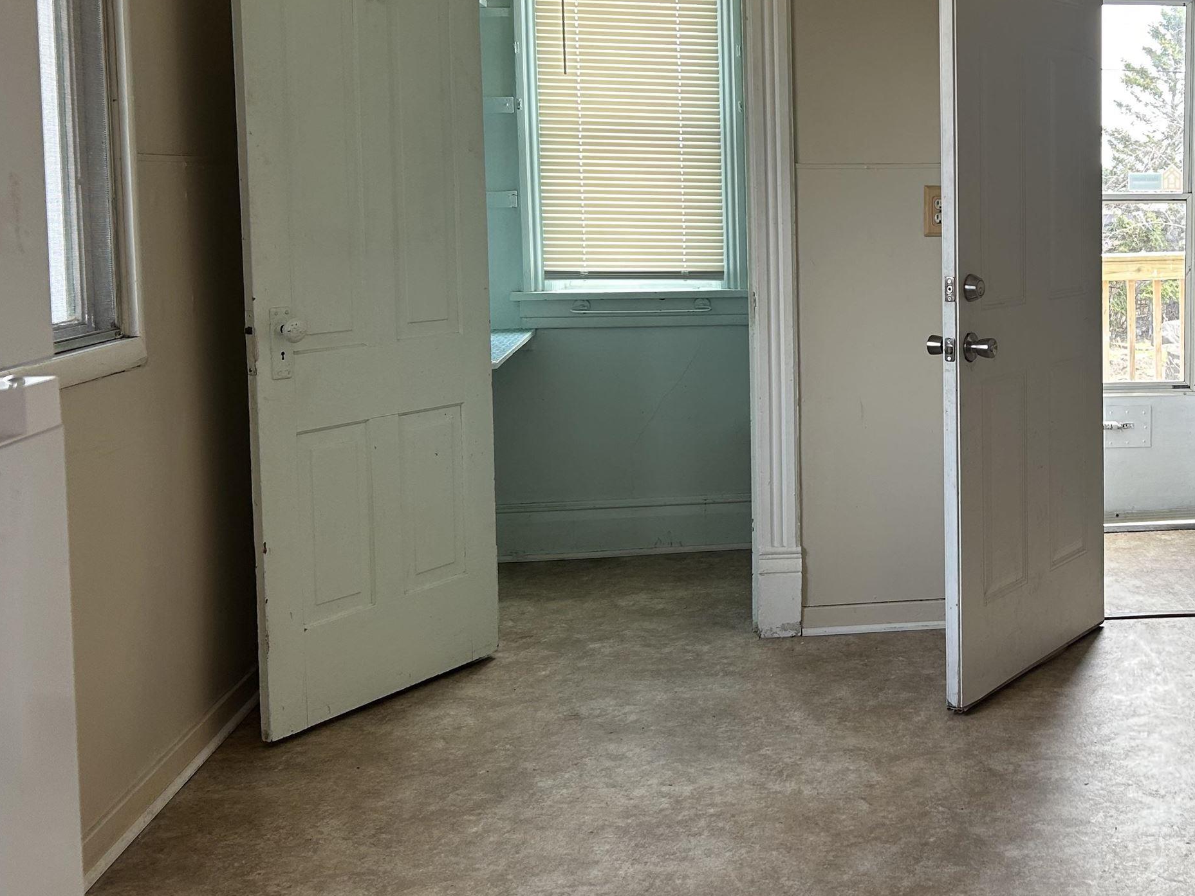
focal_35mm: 43
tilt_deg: -4.1
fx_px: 1485
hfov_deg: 42.0
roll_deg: +0.8
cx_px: 949
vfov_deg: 33.2
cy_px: 280
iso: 50
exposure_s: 1/121
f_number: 1.5
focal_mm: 5.7
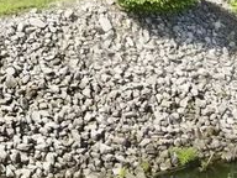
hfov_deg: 13.2
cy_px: -114
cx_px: -247
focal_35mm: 128
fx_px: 876
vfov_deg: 11.0
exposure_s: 1/500
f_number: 2.8
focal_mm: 4.5
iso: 110
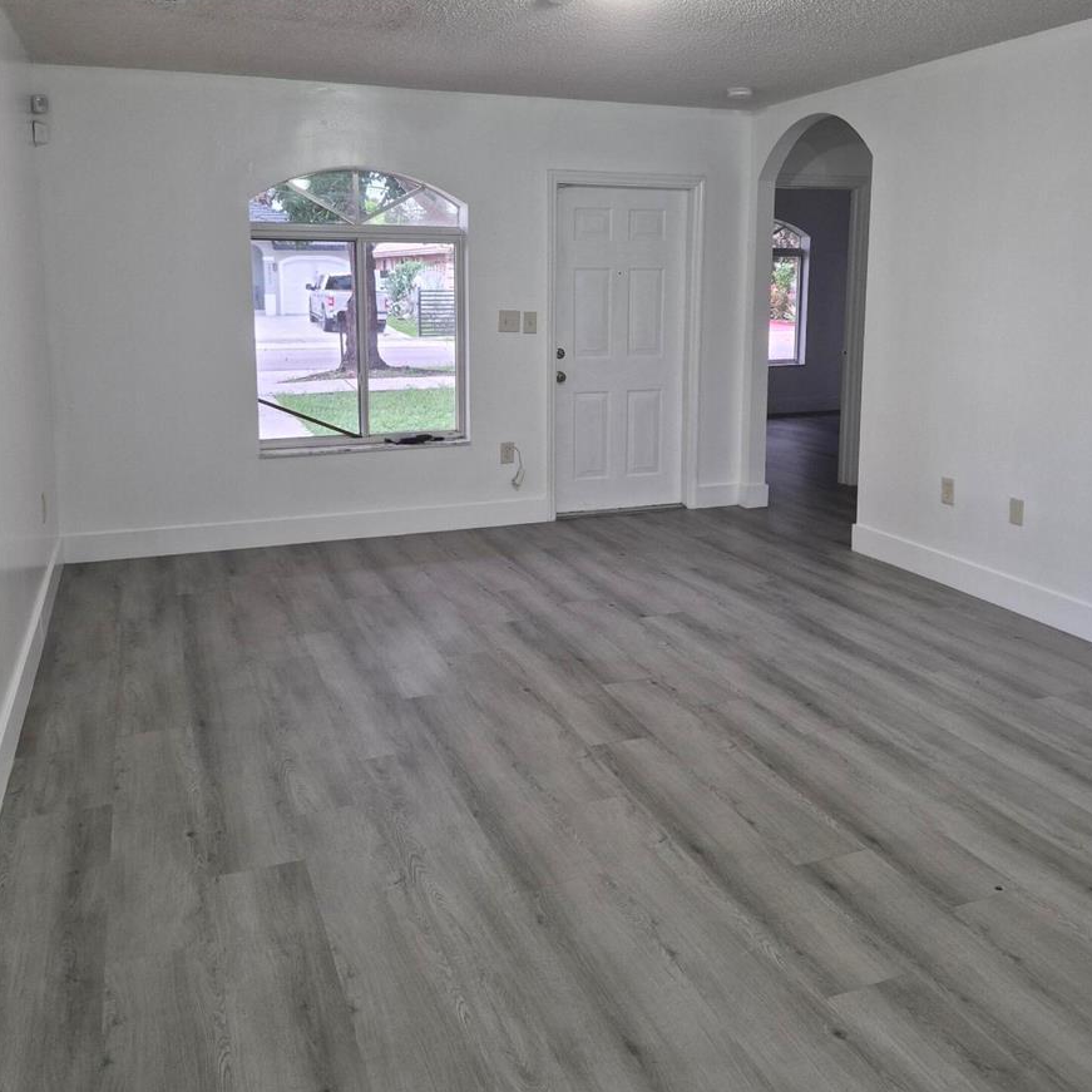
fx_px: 999
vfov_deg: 56.5
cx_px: 559
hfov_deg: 57.3
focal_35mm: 28
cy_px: 401
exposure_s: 1/120
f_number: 1.8
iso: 500
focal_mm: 5.4
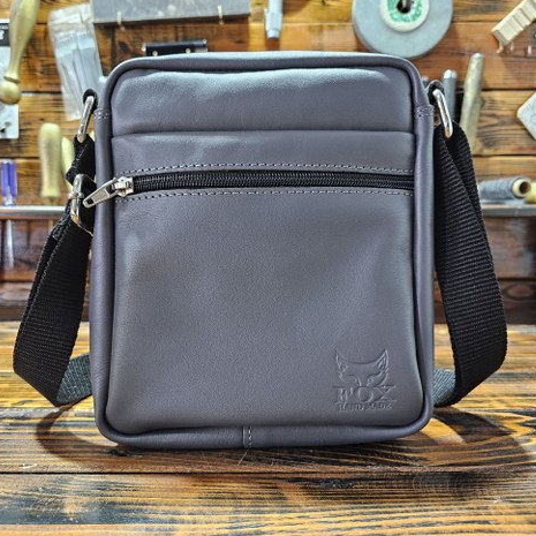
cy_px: 271
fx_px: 491
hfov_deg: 57.2
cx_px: 246
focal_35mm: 28
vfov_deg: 57.3
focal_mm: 6.3
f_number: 1.7
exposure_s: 1/100
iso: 320
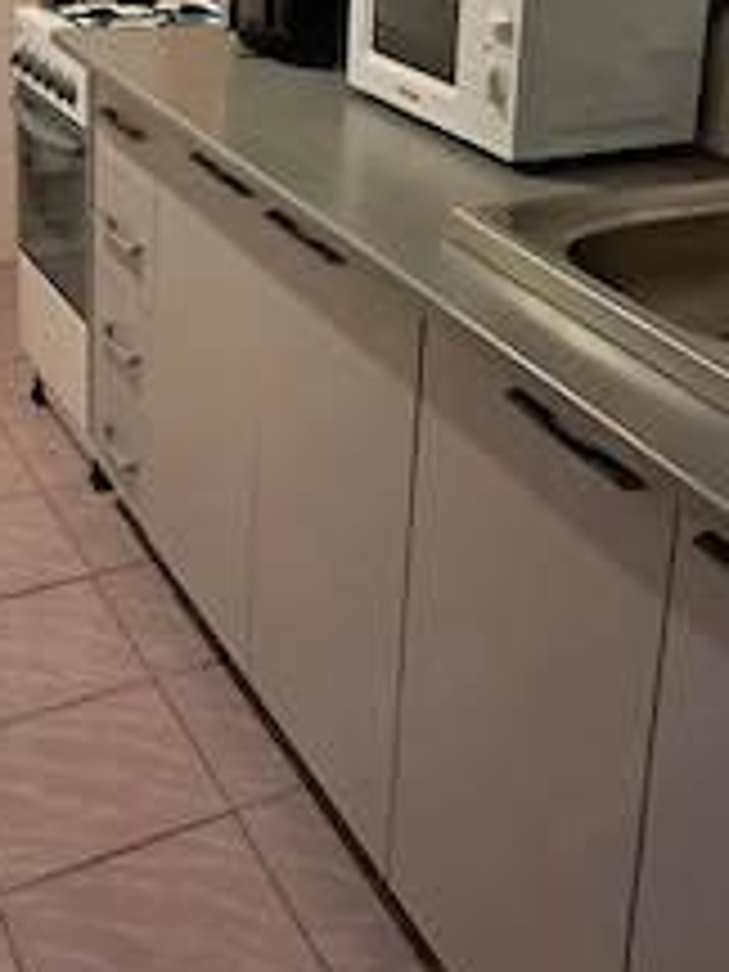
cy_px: 94
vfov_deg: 35.9
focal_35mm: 50
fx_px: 1404
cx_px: 432
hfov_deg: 29.0
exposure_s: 1/30
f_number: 1.8
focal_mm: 4
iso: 500
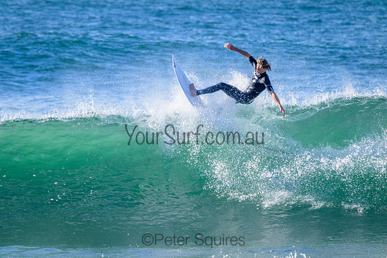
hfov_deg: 2.6
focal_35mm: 800
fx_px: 8602
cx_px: 194
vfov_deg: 1.7
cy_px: 129
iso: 1600
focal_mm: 800
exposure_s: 1/2000
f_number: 11
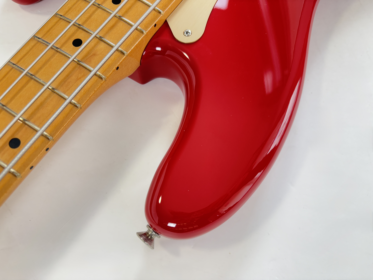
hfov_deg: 67.3
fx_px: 280
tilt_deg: -69.8
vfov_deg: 53.1
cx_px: 186
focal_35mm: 26
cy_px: 140
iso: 200
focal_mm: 5.96
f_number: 1.6
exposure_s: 1/50
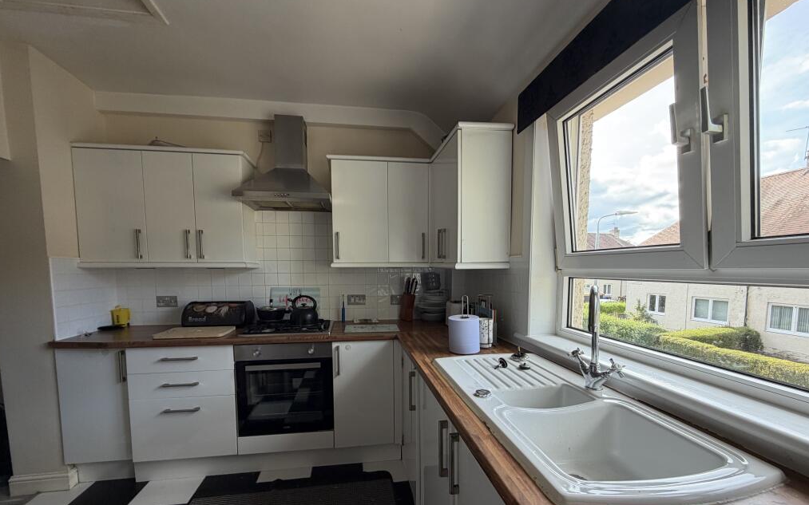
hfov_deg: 101.5
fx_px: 331
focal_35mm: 15
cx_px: 403
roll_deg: +0.7
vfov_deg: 74.2
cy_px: 296
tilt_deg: -1.9
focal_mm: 2.22
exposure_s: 1/121
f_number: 2.2
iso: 80
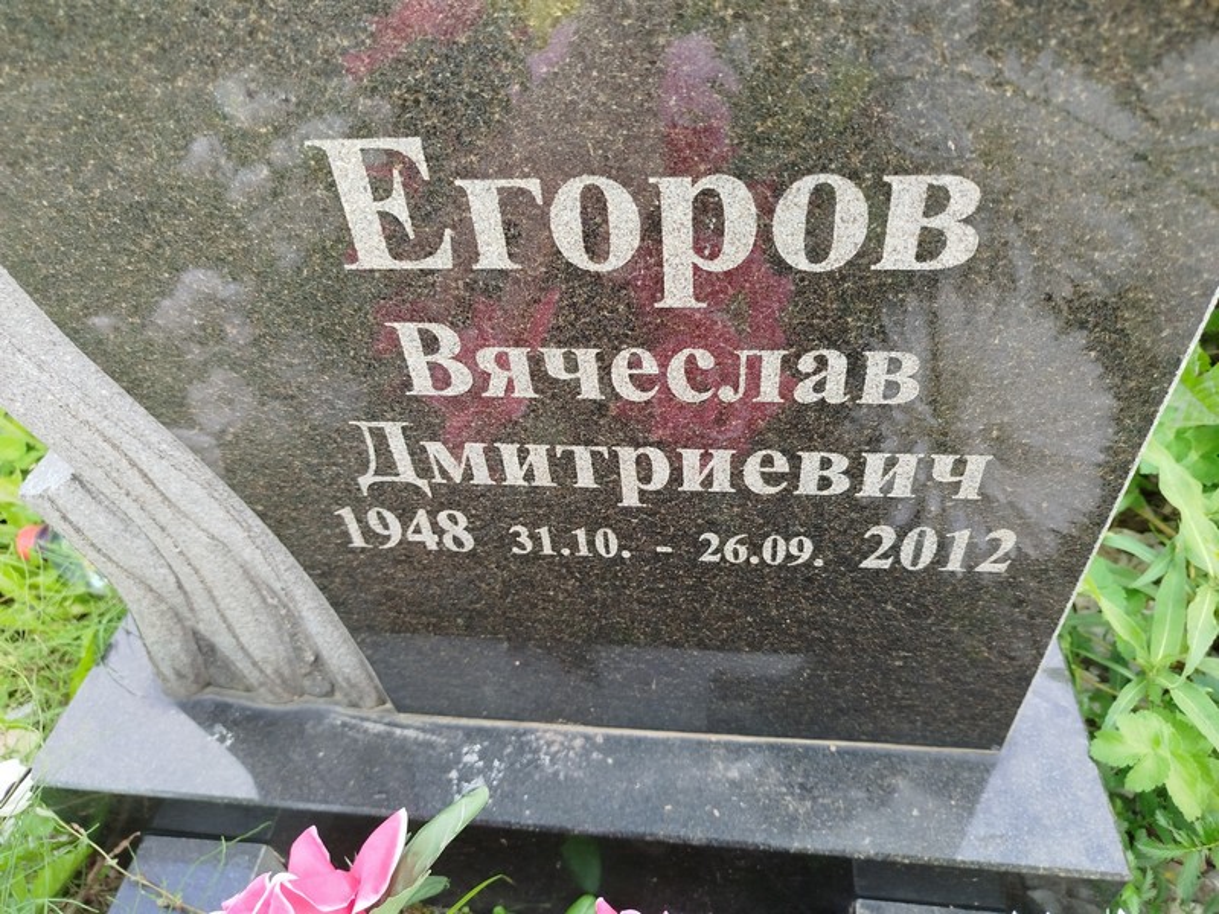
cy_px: 457
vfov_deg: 56.8
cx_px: 610
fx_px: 845
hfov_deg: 71.6
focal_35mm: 24
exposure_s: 1/100
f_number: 1.7
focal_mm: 5.31
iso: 50
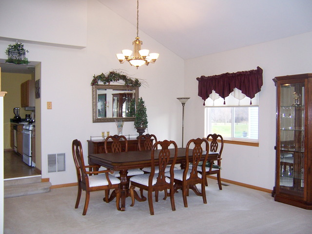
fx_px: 297
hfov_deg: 55.4
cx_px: 156
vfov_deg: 42.9
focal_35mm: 33
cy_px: 117
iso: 140
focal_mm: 5.5
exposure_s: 1/60
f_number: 2.8
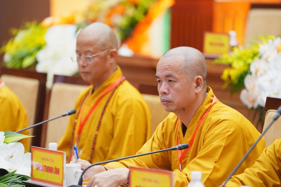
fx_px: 1561
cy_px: 94
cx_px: 140
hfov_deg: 10.3
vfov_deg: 6.9
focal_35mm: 200
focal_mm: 200
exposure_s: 1/125
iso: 1600
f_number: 2.8
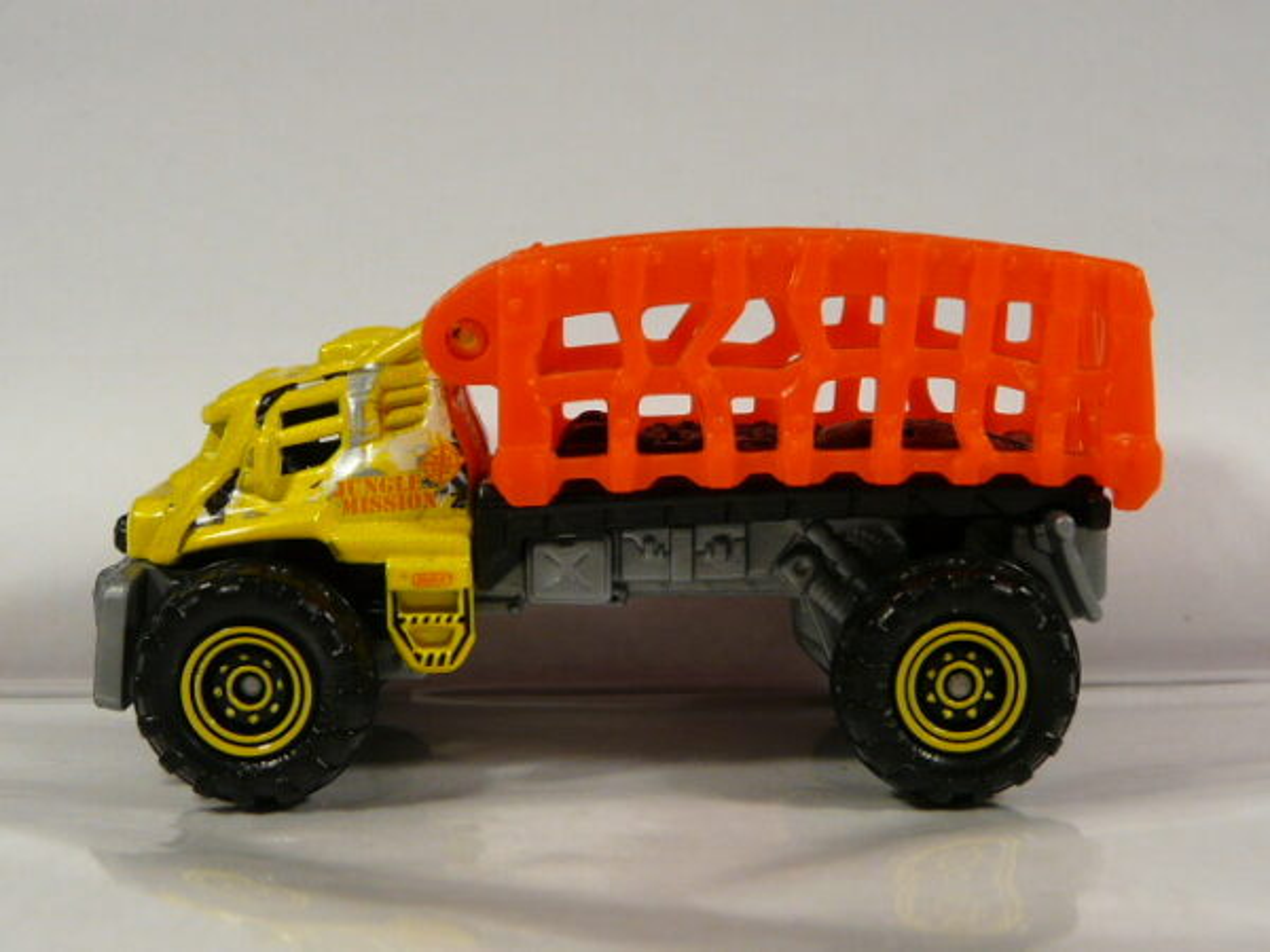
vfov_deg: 27.0
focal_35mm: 54
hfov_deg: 35.5
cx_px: 635
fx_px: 1981
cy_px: 476
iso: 100
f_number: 2.8
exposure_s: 1/100
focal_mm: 5.6
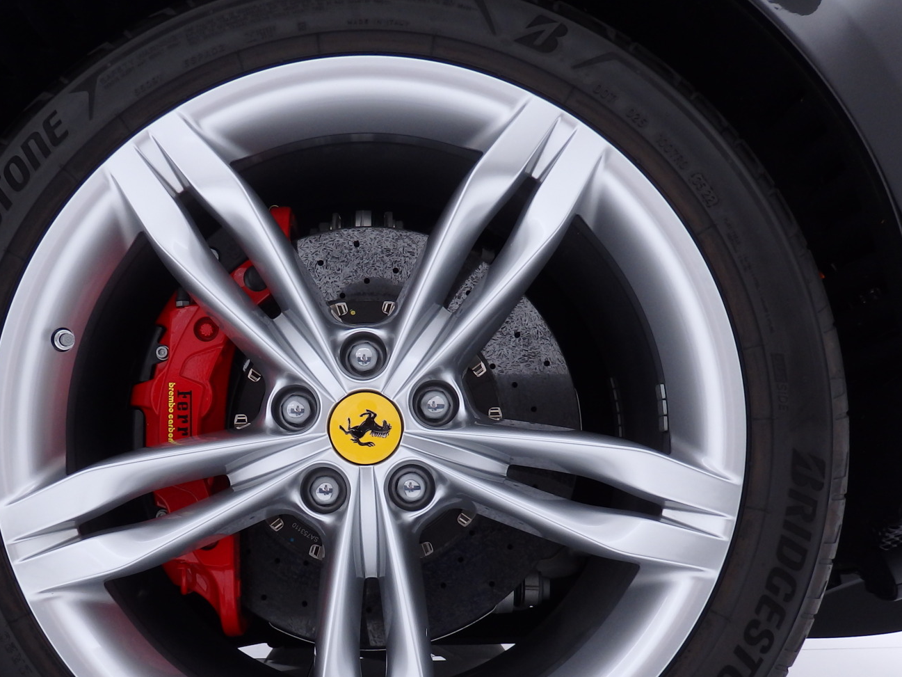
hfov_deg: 49.8
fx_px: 964
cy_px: 430
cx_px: 360
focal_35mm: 37
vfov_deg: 38.4
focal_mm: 4.5
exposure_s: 1/50
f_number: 3
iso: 125
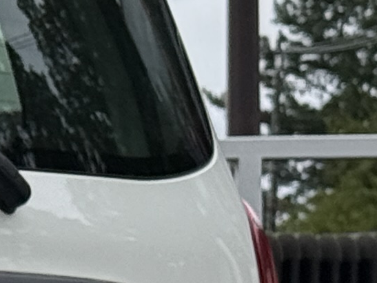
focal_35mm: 354
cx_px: -869
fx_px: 3855
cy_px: 369
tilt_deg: +0.8
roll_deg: +0.3
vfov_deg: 4.2
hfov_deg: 5.2
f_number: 1.78
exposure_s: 1/5587
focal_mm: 6.76
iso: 64
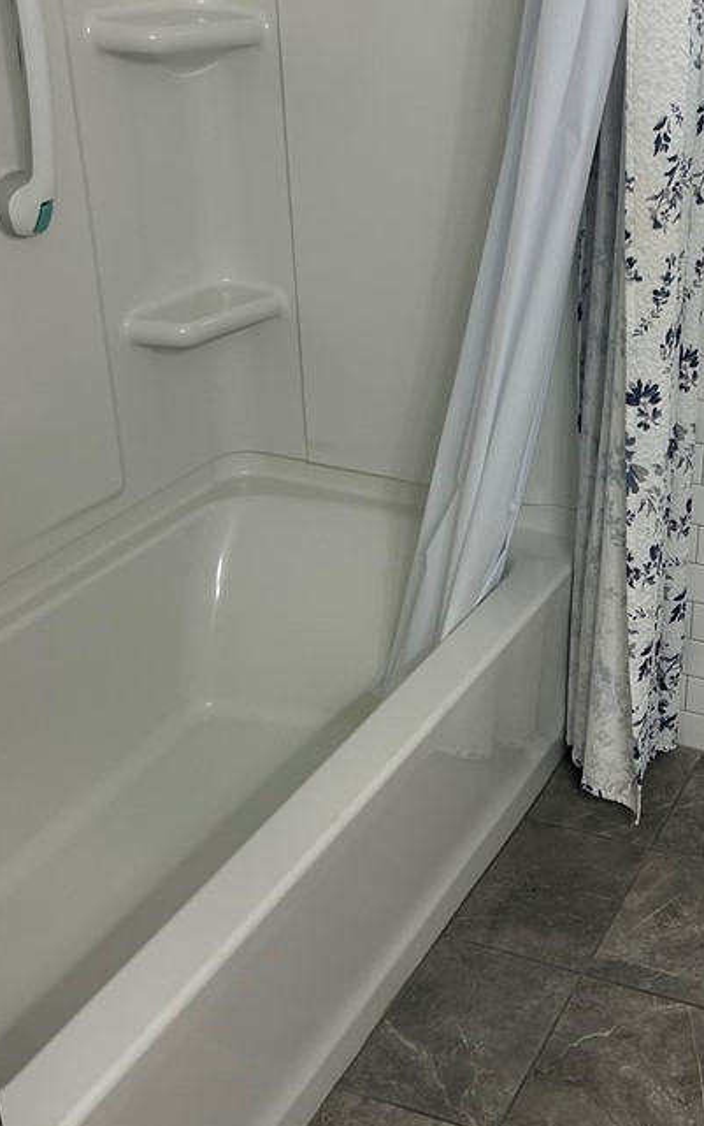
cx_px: 681
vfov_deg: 45.2
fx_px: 1350
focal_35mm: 44
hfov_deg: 27.7
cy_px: 520
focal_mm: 5.7
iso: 100
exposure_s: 1/120
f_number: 1.5
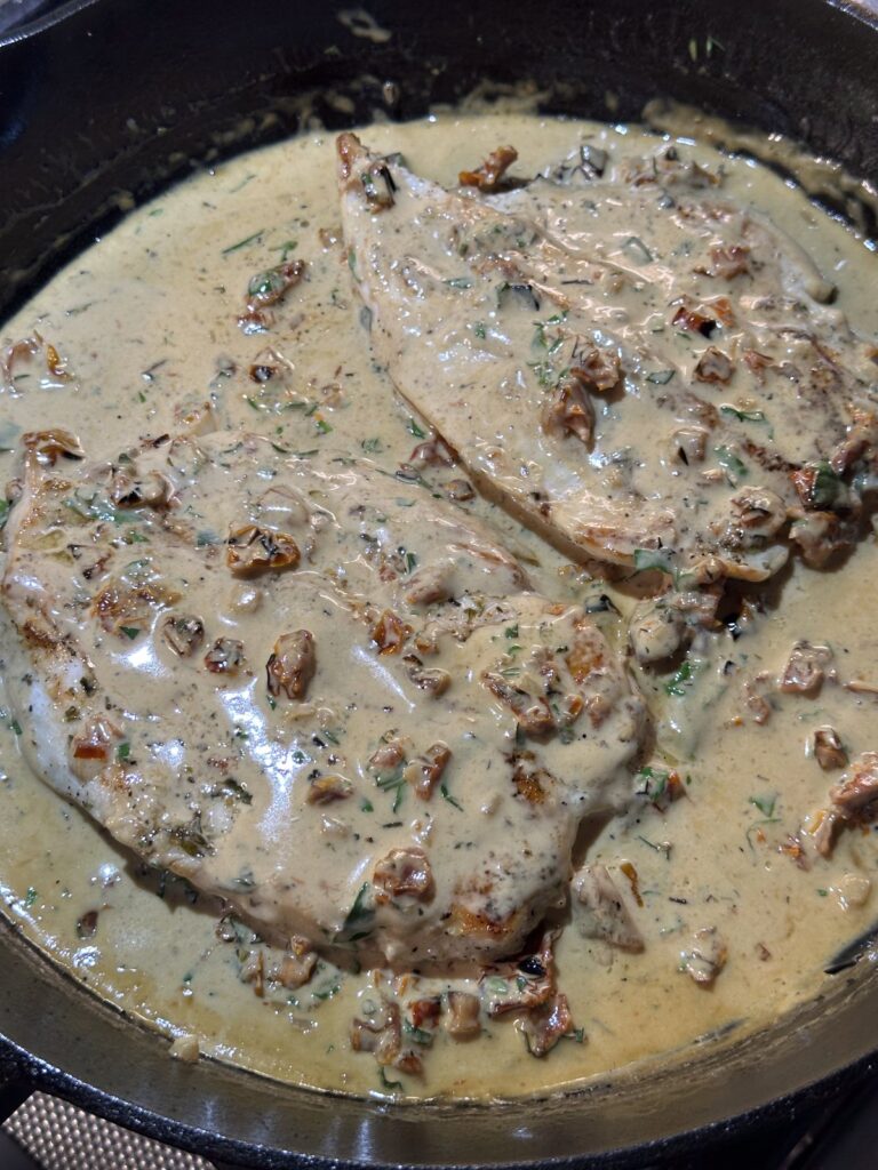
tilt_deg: -62.9
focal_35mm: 48
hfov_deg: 30.3
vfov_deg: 39.7
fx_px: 1623
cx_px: 439
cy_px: 585
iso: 100
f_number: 1.78
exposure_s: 1/60
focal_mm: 6.86
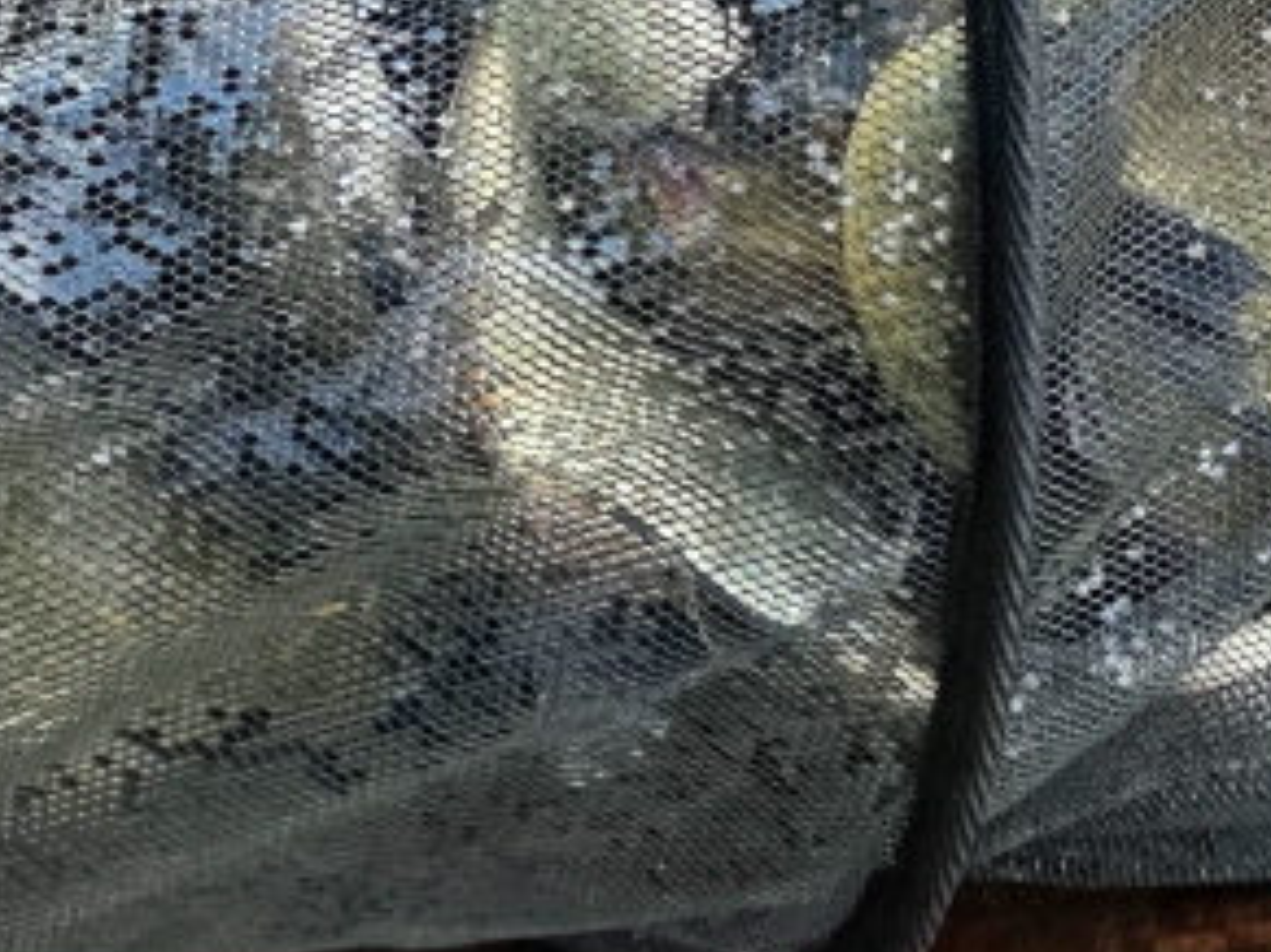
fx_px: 2973
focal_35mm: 81
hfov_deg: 24.1
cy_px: -109
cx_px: 638
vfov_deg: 17.5
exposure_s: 1/180
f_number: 1.7
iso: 160
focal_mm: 6.3
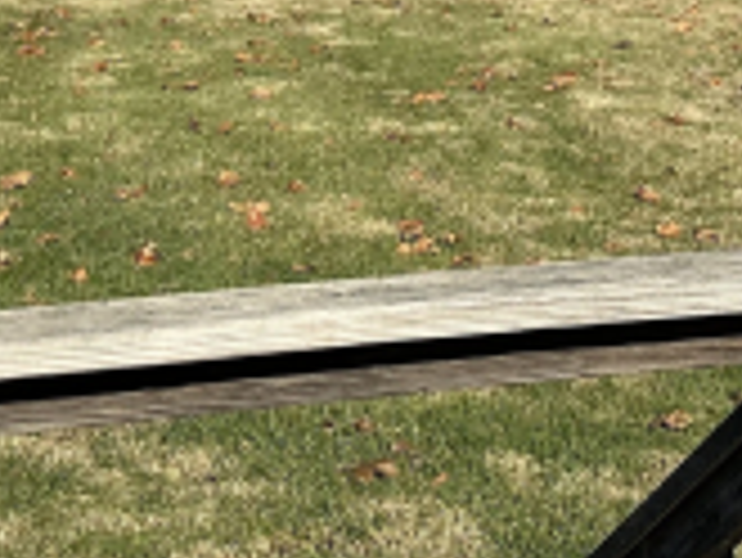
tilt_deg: -1.4
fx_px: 2081
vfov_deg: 14.5
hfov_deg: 20.2
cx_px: 483
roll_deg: +0.3
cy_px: -207
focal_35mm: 97
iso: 80
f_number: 1.78
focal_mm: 6.86
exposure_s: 1/5263
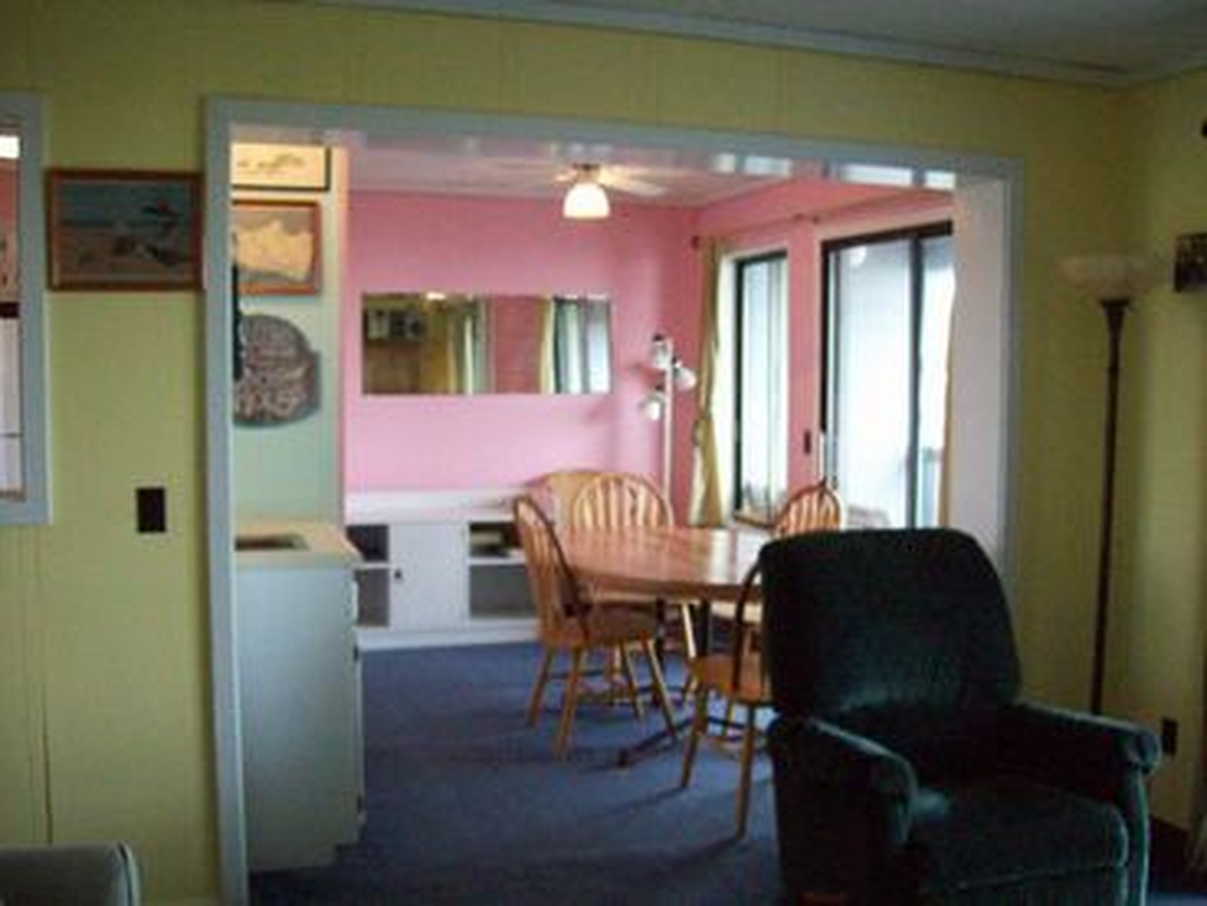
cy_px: 453
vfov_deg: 39.7
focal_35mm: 36
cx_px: 604
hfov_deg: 51.4
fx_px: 1255
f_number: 2.7
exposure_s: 1/128
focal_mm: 6
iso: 400
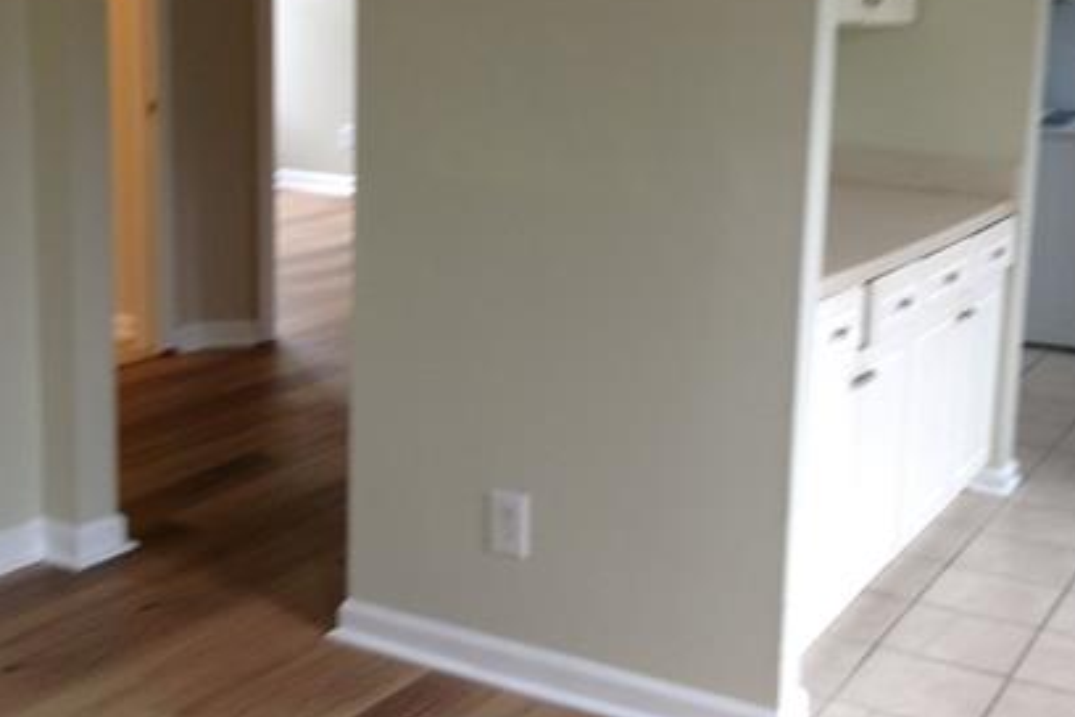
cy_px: 252
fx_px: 1702
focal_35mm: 57
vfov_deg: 23.7
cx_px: 651
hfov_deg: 34.9
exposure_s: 1/15
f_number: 2.4
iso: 64
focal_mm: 4.28
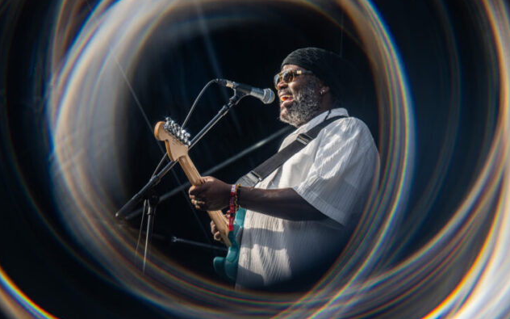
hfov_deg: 21.2
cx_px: 255
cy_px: 151
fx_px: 1362
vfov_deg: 13.3
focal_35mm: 98
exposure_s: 1/500
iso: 400
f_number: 6.3
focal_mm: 95
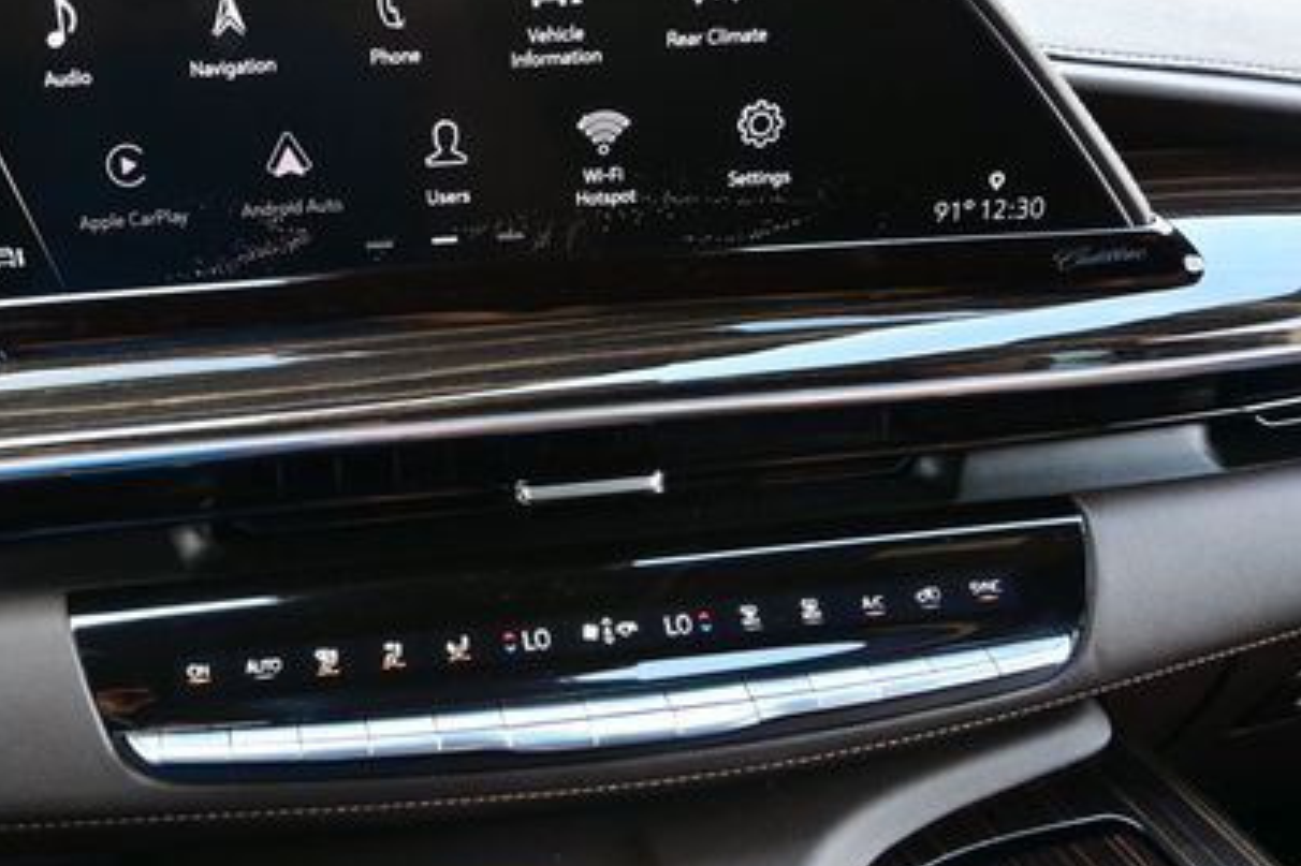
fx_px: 1373
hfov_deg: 49.3
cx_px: 380
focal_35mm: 38
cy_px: 457
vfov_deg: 35.0
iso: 140
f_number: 3.5
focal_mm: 16
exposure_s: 1/25
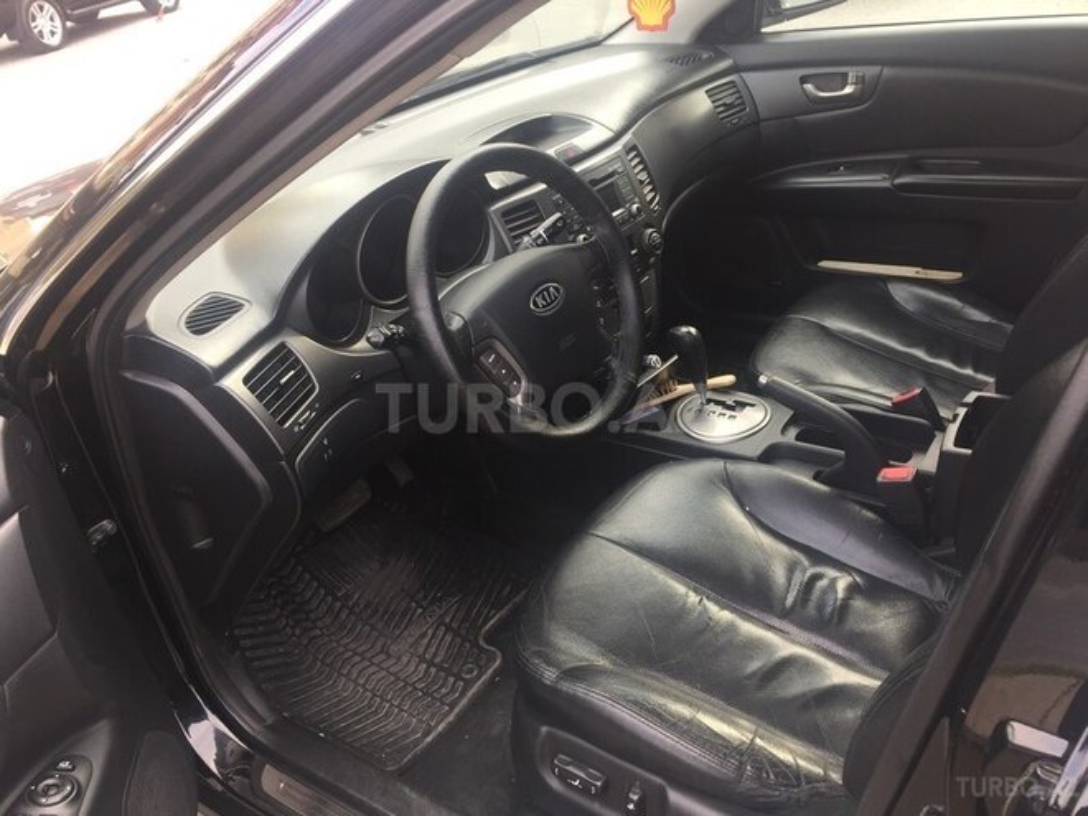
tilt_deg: -31.5
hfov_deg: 61.7
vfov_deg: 48.2
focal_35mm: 29
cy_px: 408
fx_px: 911
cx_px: 544
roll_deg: +6.6
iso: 40
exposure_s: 1/100
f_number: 2.2
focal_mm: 4.15
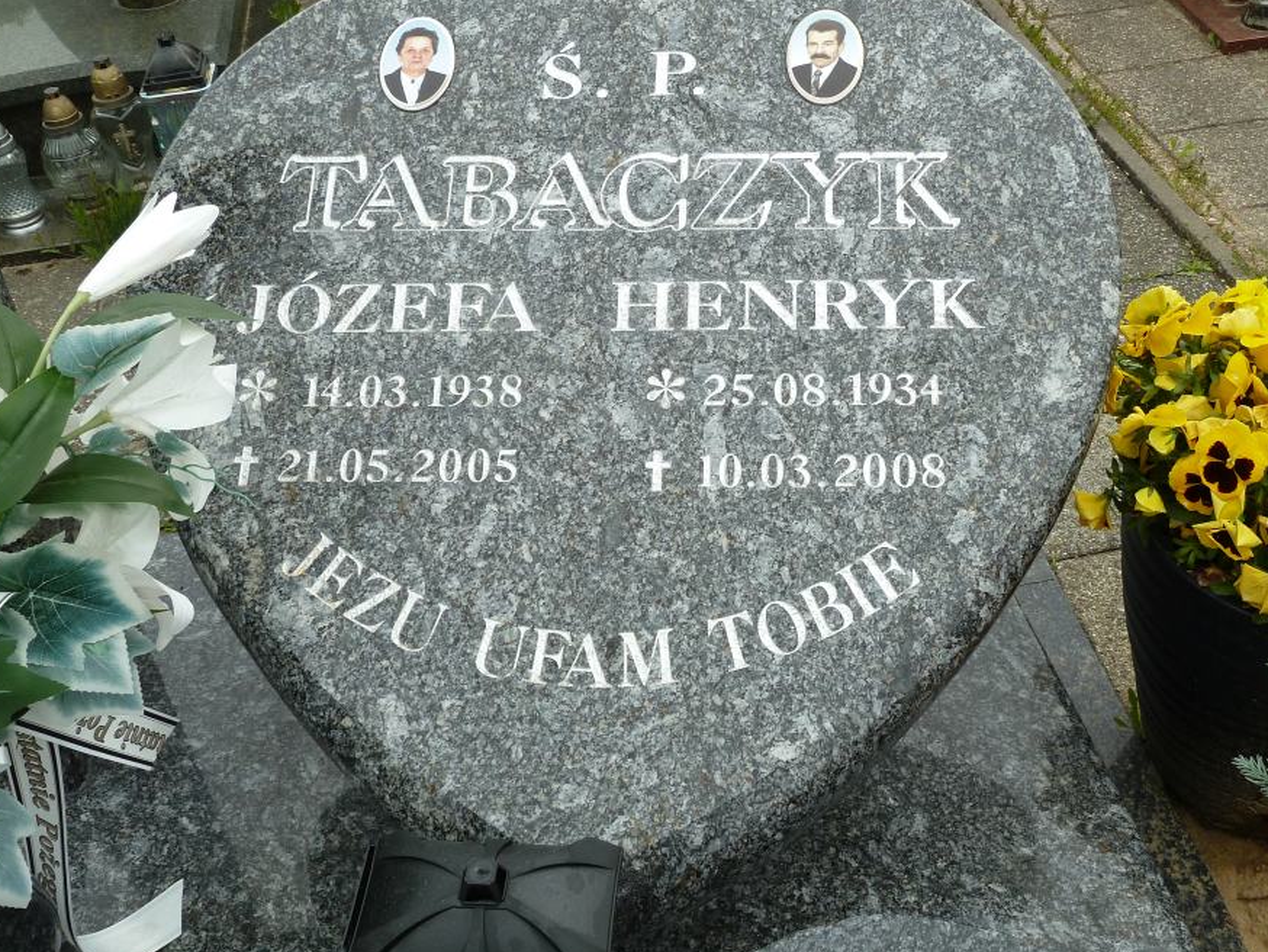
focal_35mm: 41
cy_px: 412
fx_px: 1502
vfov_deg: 35.1
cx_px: 722
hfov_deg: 45.6
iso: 80
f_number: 4
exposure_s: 1/400
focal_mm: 5.7
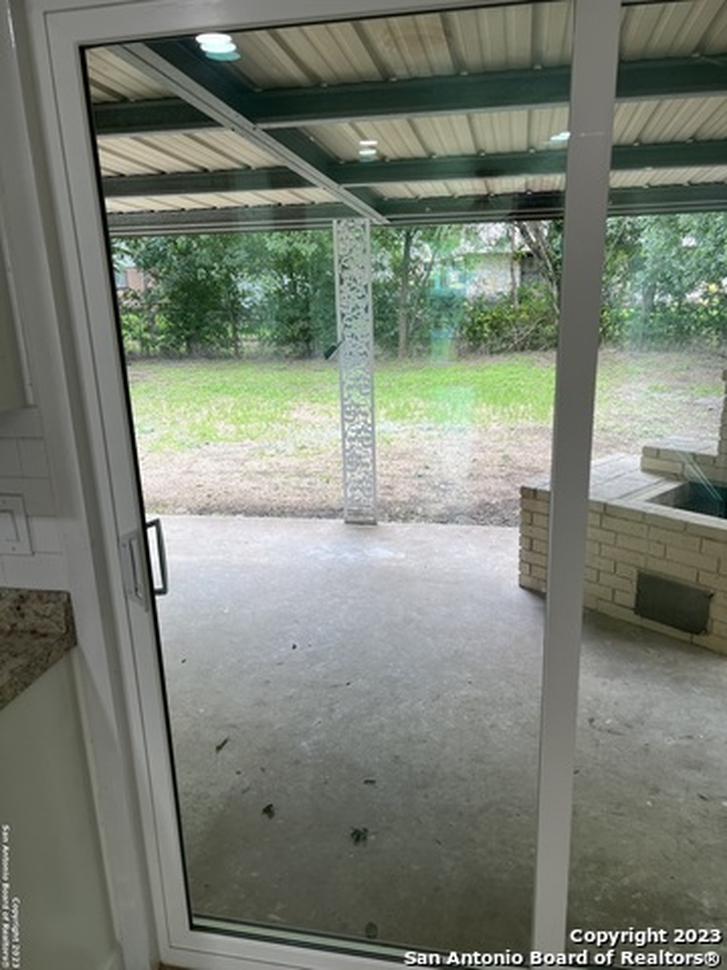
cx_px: 364
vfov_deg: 67.3
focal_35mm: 26
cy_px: 485
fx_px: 728
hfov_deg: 53.1
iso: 32
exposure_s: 1/120
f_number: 1.5
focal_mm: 5.7
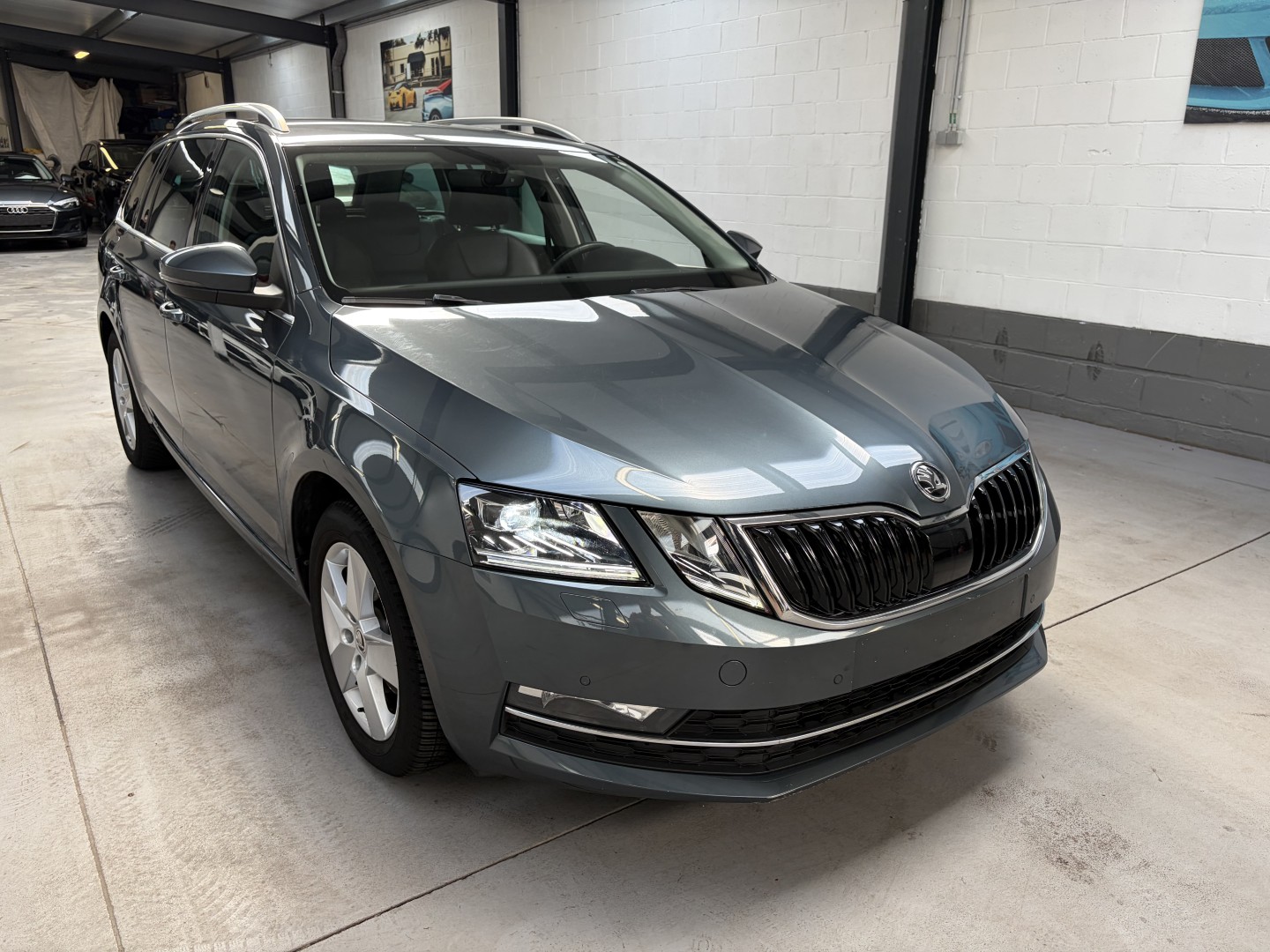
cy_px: 476
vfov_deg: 53.1
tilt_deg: -14.5
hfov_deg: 67.3
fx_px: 954
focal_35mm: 26
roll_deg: -3.5
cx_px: 635
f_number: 1.6
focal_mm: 5.96
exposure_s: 1/100
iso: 50
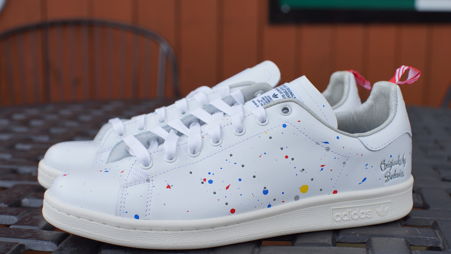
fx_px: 634
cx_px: 227
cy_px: 137
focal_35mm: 53
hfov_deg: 39.2
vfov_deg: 22.6
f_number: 7.1
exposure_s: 1/80
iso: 100
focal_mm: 50
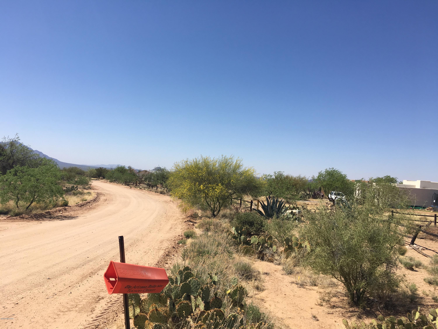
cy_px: 164
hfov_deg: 61.7
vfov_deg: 48.2
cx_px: 219
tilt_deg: +2.4
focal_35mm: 29
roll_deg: -3.0
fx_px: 367
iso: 25
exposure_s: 1/2481
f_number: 2.2
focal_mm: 4.15
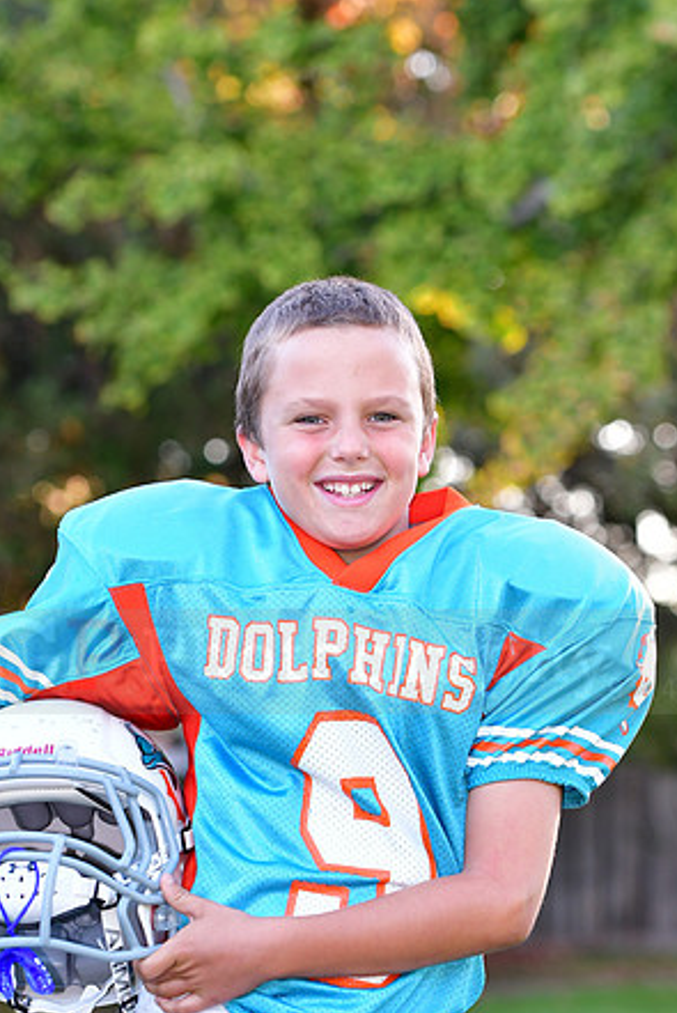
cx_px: 309
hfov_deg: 6.8
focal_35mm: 201
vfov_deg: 10.2
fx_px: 5656
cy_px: 641
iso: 400
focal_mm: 102
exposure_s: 1/100
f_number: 4.5
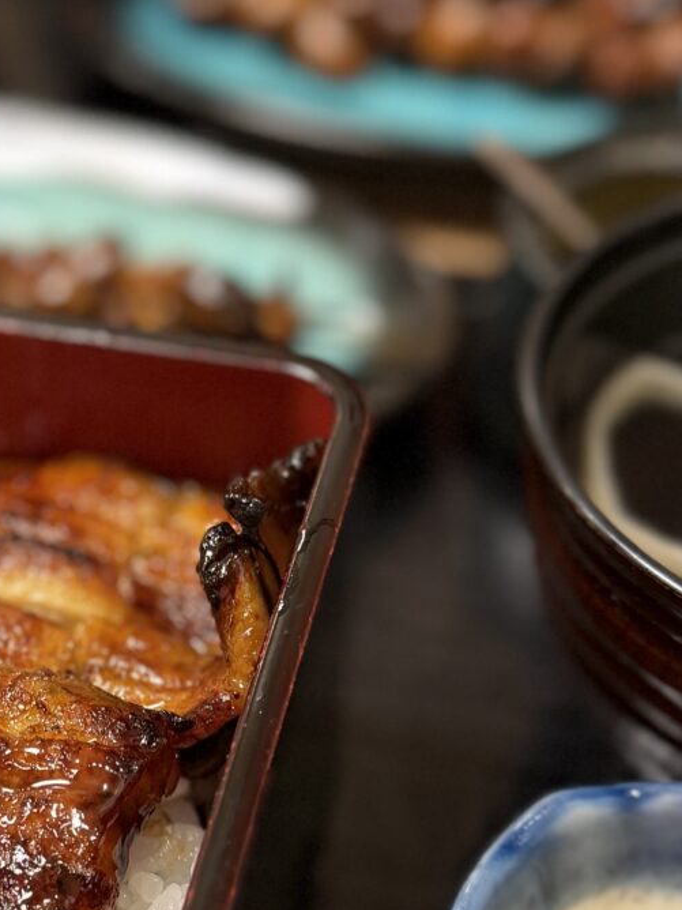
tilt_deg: -45.7
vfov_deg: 28.0
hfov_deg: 20.9
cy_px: 598
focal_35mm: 69
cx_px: 94
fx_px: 1813
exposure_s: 1/50
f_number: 1.78
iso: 200
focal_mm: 6.76
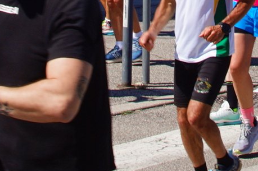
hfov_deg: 11.6
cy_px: -212
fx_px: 1267
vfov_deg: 7.3
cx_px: 198
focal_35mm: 177
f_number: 8
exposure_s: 1/250
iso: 100
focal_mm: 18
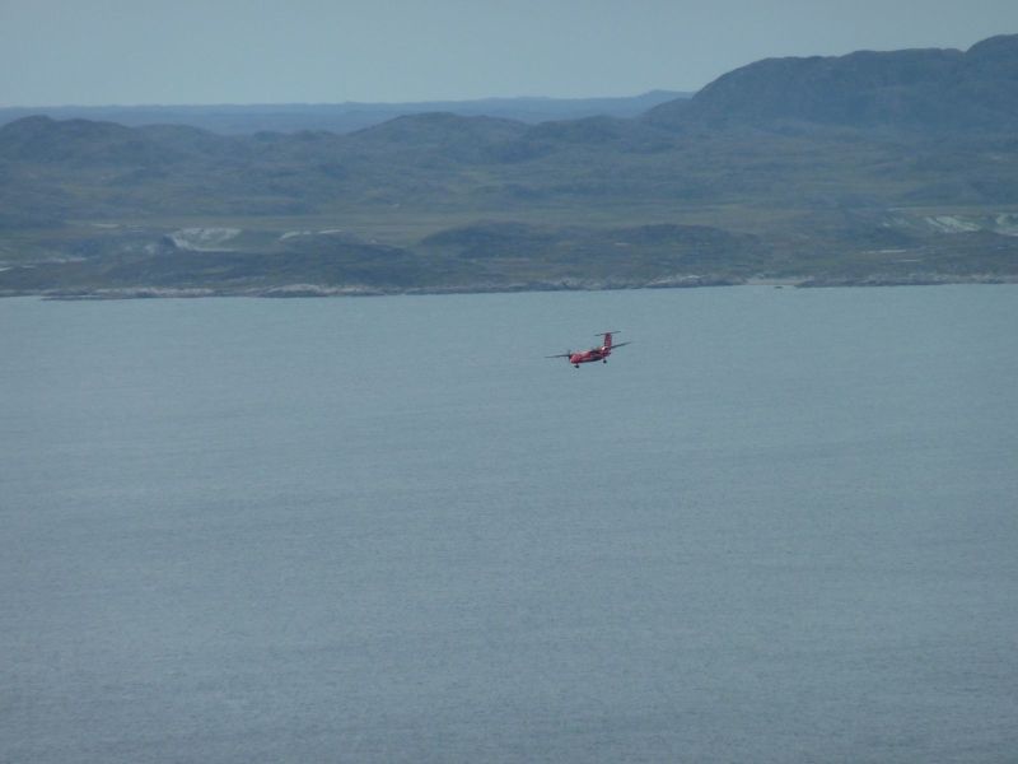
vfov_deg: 5.0
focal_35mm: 300
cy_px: 382
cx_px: 509
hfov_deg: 6.6
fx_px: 8823
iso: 80
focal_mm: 49.2
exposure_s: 1/250
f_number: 4.9
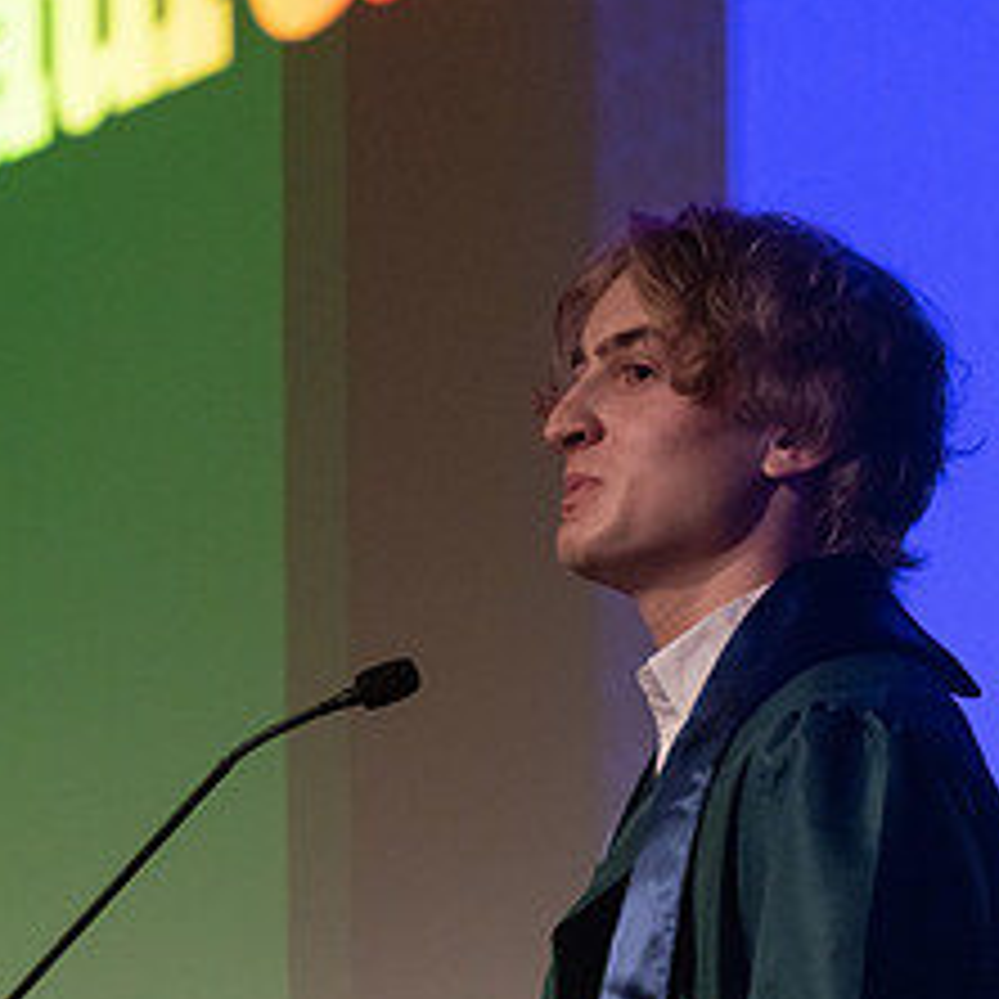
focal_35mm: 274
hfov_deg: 6.4
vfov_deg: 6.4
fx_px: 8946
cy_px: 747
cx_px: 666
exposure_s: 1/320
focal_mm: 159
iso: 10000
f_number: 4
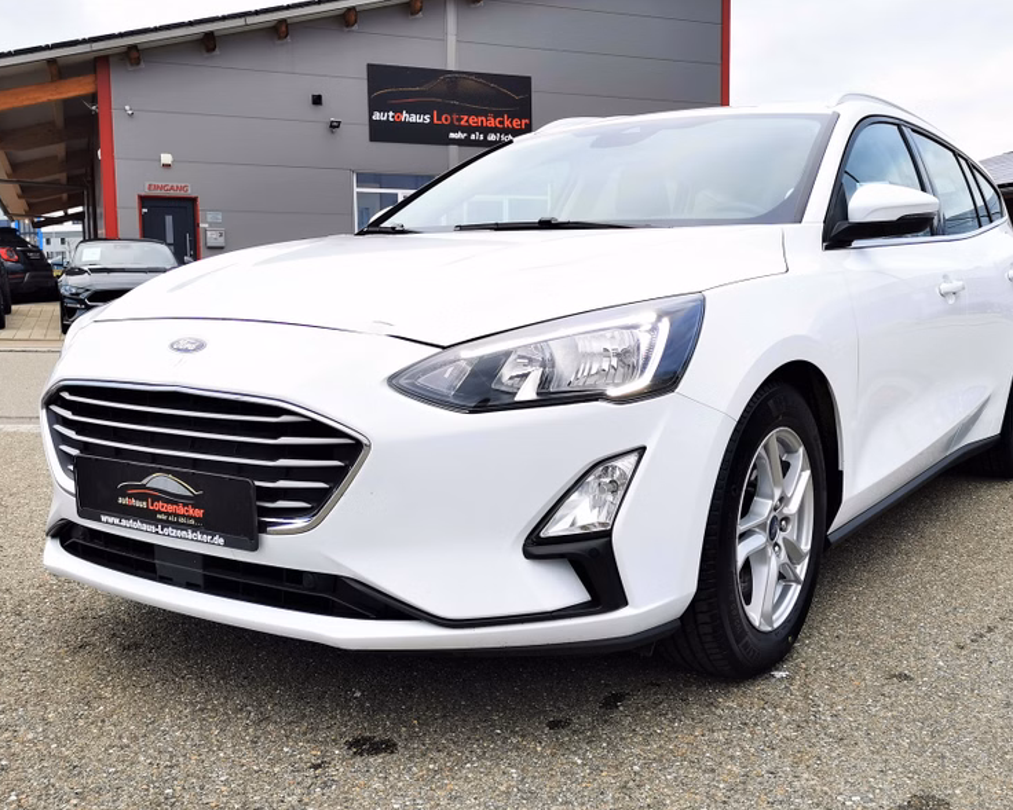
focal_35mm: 35
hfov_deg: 51.5
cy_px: 399
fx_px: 1049
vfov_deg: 42.2
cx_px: 541
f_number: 1.8
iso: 50
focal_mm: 5.58
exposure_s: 1/266
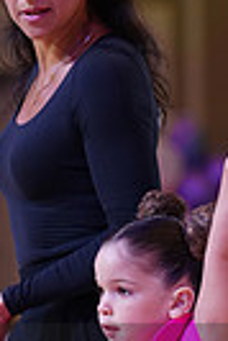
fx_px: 5505
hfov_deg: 2.4
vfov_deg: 3.5
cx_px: 219
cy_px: 410
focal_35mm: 581
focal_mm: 133
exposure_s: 1/400
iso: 1600
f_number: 2.8
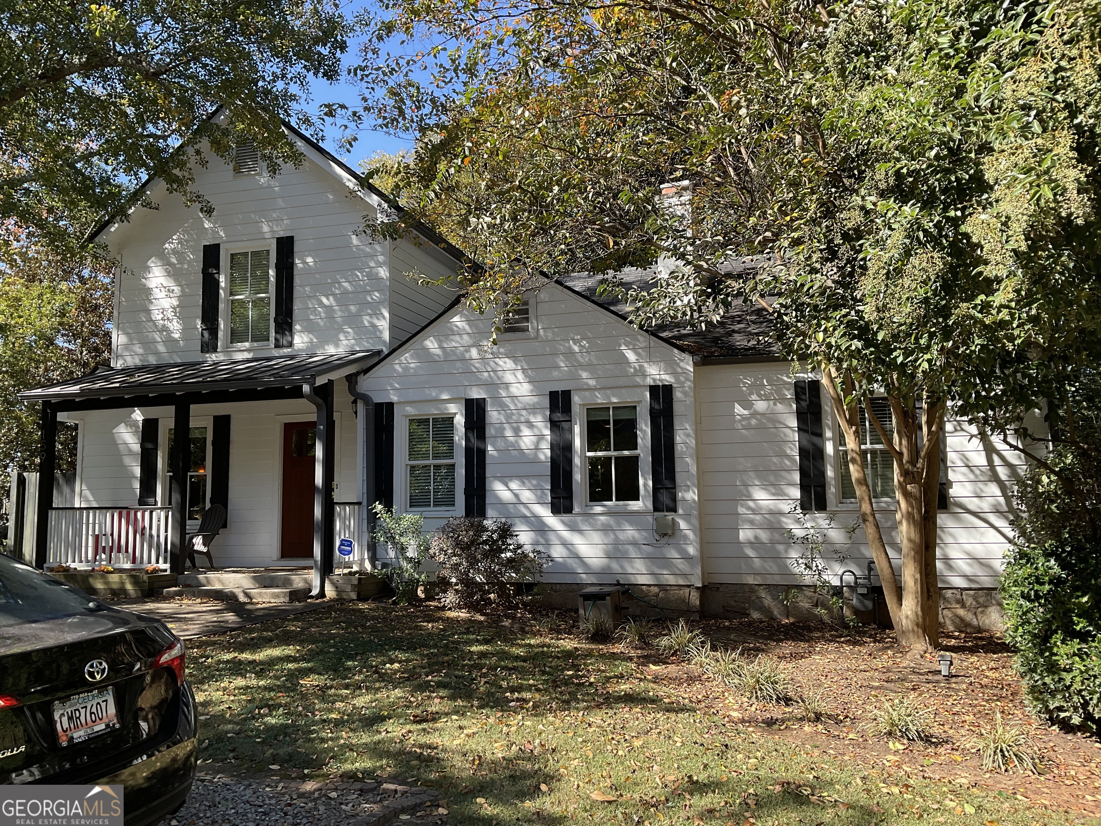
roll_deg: +1.7
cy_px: 413
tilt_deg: +6.4
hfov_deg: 61.7
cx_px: 550
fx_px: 922
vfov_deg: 48.2
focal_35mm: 29
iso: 16
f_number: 1.8
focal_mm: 3
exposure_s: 1/415
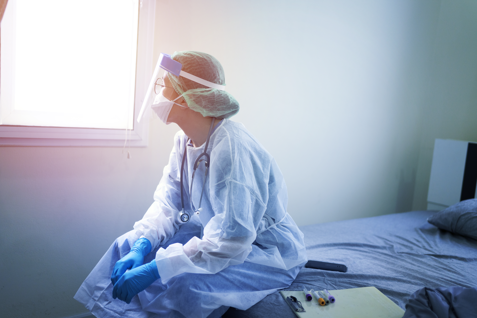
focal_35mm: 35
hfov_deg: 54.4
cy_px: 159
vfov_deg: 37.9
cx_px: 238
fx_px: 464
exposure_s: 1/200
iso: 250
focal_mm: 35
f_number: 1.8
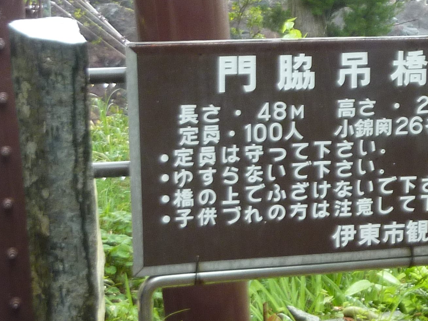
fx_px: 927
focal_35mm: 75
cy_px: 116
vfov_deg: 19.6
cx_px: 282
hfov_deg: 25.9
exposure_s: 1/30
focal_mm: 4.4
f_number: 3.3
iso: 160
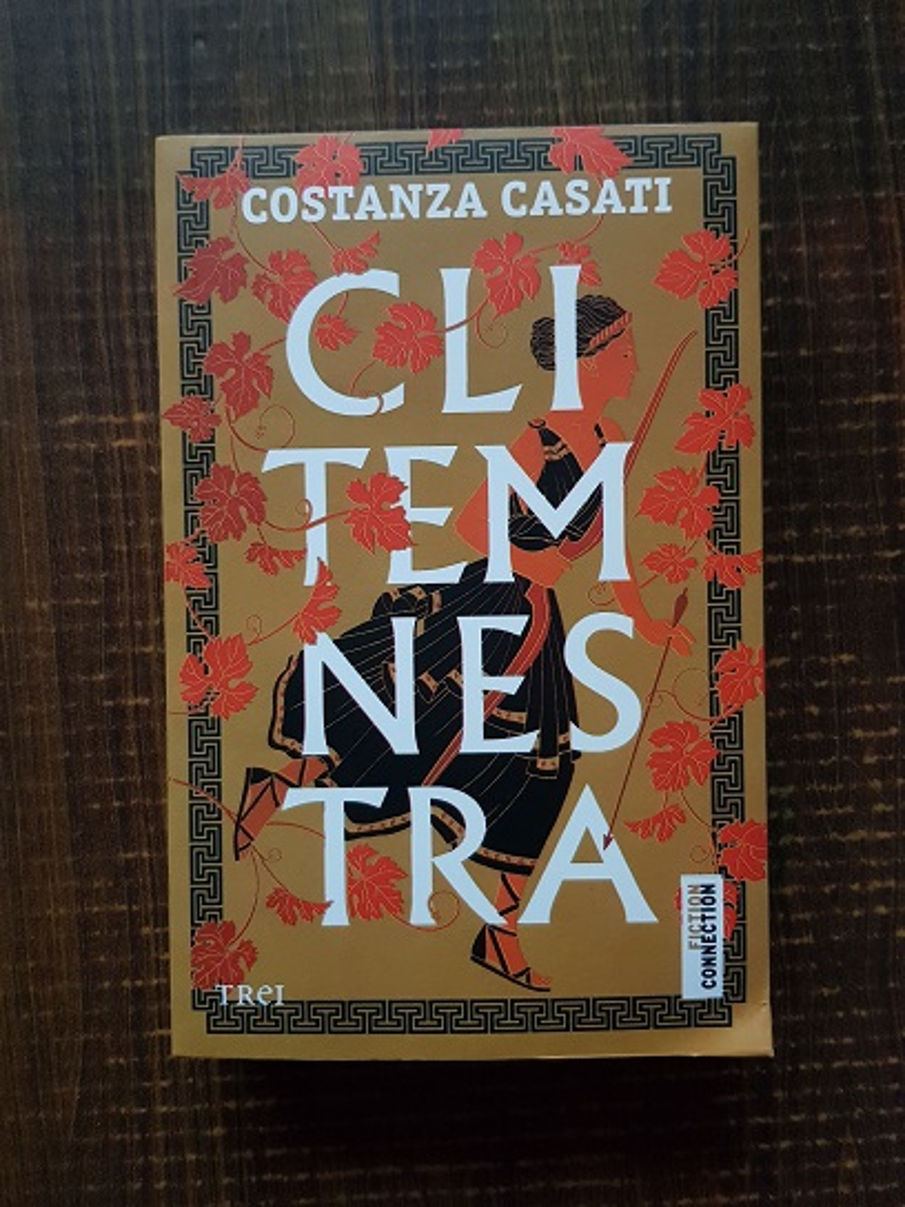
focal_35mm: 26
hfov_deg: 53.1
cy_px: 604
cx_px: 452
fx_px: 906
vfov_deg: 67.3
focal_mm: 4.3
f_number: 1.7
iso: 500
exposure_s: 1/50
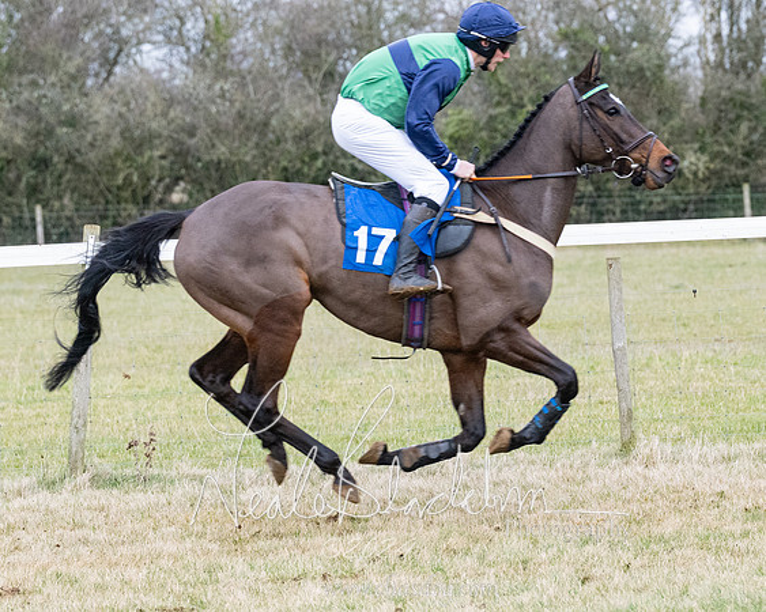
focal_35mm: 232
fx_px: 5250
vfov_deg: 6.7
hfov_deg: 8.3
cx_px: 324
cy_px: 381
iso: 1600
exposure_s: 1/800
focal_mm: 110
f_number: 4
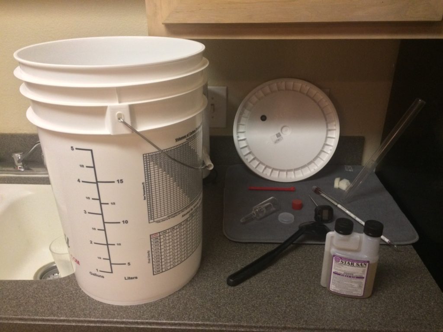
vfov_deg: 48.2
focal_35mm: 29
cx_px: 222
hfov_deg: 61.7
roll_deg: -0.7
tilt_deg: -25.0
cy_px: 166
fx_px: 371
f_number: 2.2
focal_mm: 4.15
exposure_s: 1/20
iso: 320
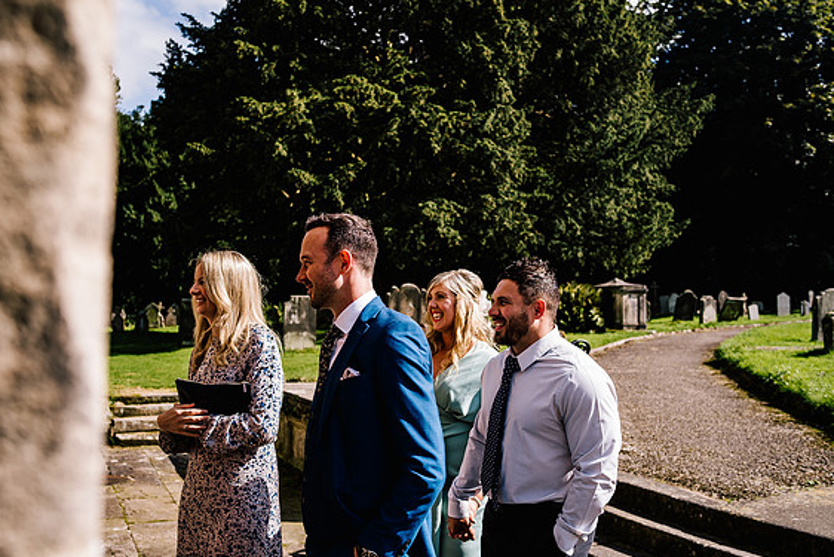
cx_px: 411
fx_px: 857
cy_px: 273
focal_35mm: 37
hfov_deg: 51.9
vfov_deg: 36.0
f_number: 4.5
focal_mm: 35
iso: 50
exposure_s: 1/400
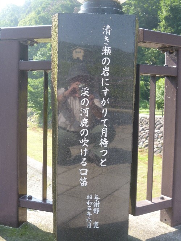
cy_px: 120
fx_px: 307
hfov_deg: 32.9
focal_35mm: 44
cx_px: 90
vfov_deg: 42.9
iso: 100
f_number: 3.3
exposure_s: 1/160
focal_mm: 7.9
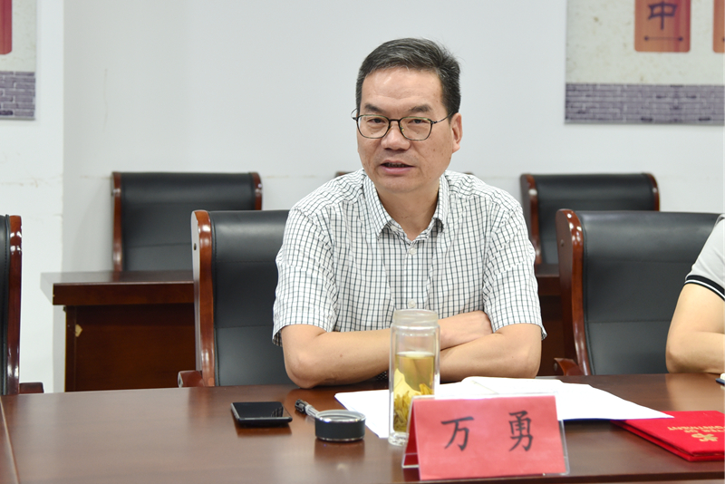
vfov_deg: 26.0
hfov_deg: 38.2
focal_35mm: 52
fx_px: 1048
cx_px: 362
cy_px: 242
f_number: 4
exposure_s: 1/60
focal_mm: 52
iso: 720
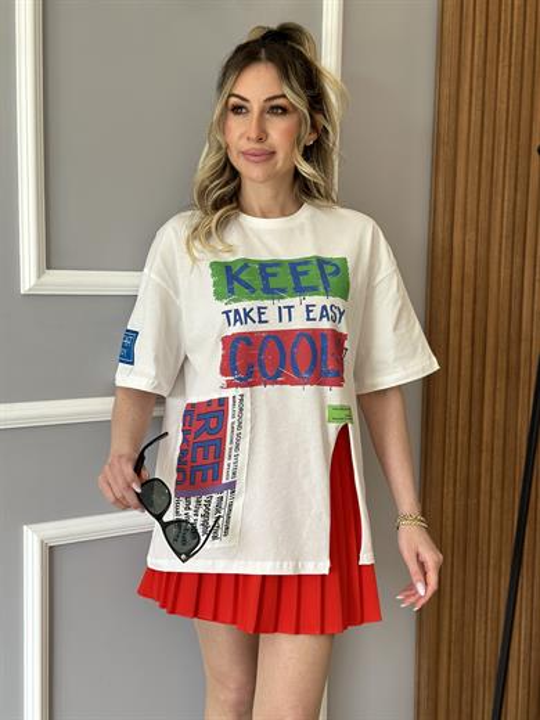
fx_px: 998
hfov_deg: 30.3
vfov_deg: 39.7
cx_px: 270
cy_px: 360
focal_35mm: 48
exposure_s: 1/244
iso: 80
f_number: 1.78
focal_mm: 6.86
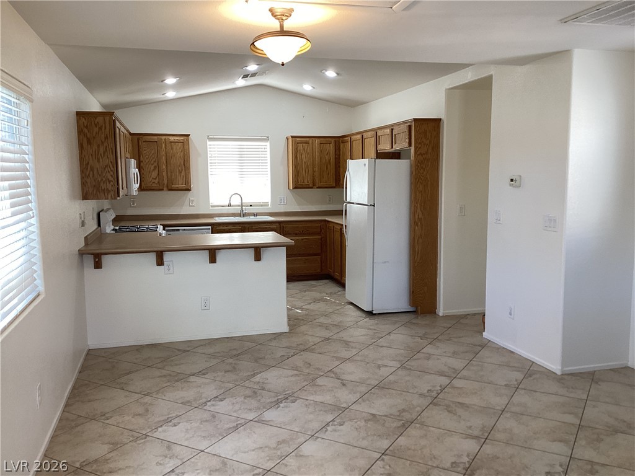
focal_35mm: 31
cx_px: 318
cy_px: 238
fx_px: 569
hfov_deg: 58.4
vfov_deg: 45.4
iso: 64
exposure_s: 1/50
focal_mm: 3.3
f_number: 2.4
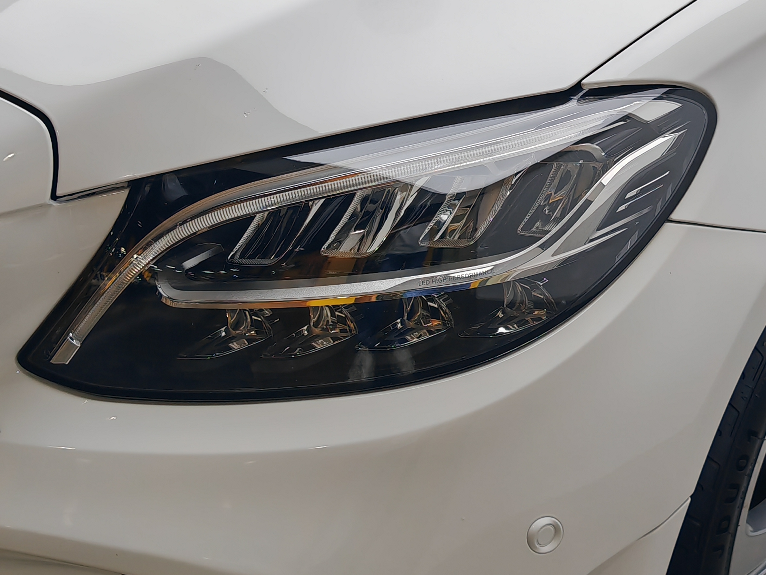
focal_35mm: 68
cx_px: 404
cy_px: 218
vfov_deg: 21.6
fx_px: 1505
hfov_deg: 28.6
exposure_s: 1/120
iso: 50
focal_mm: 7.62
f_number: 1.6
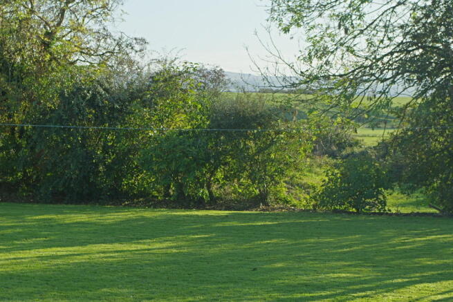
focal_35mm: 82
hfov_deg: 24.8
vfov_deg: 16.7
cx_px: 226
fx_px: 1032
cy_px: 151
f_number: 8
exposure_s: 1/200
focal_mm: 55
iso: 200
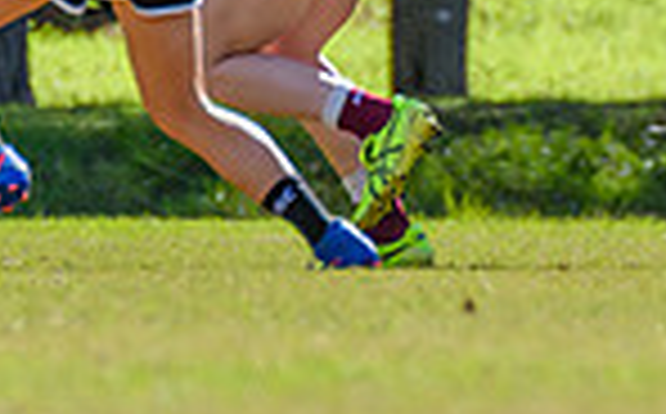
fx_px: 38403
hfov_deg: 1.0
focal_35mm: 2119
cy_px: -162
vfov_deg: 0.6
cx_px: 1030
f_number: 7.1
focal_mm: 420
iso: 800
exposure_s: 1/1250
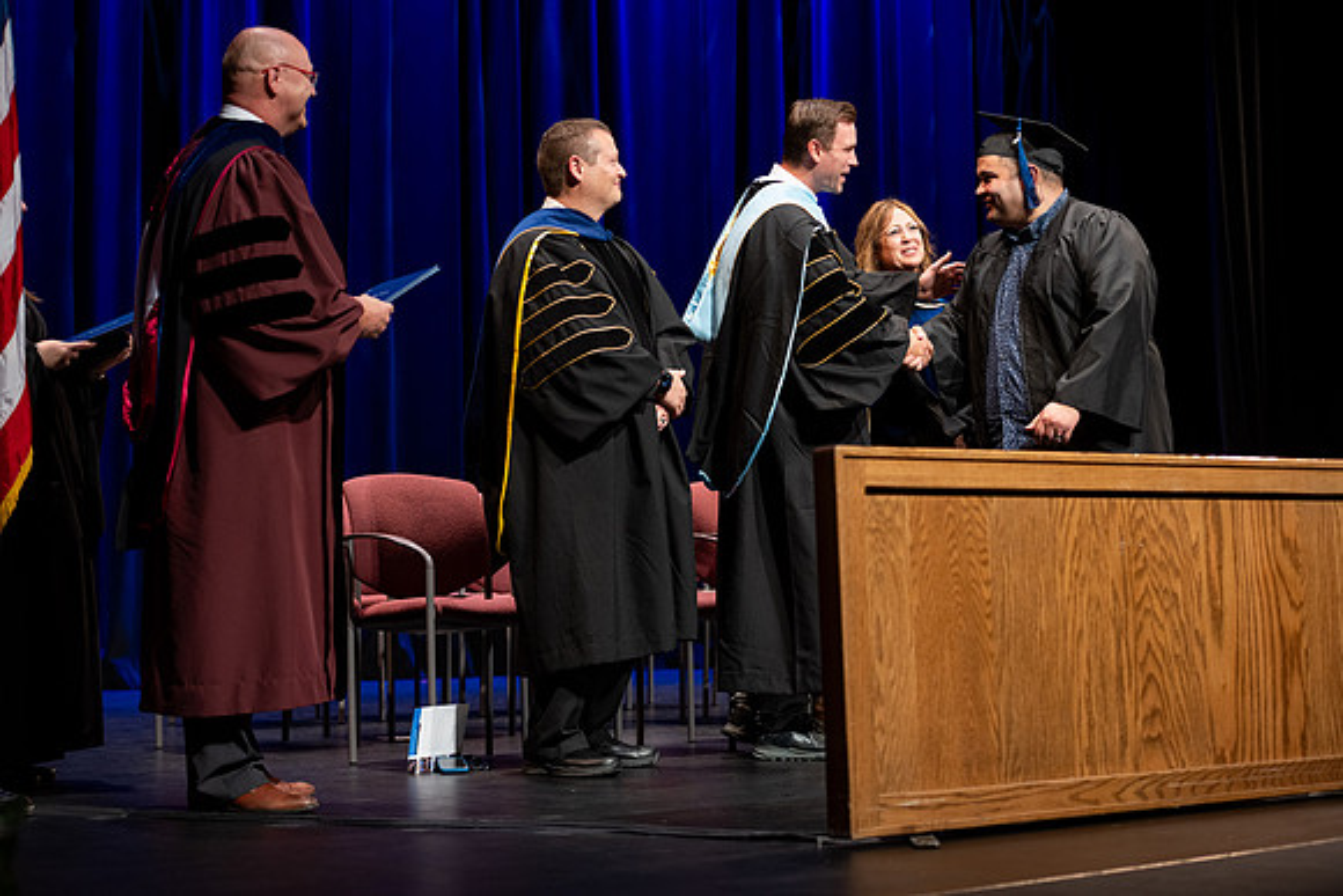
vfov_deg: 19.5
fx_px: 2612
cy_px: 448
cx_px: 672
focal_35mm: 70
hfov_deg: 28.8
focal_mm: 70
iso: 640
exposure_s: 1/250
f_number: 2.8
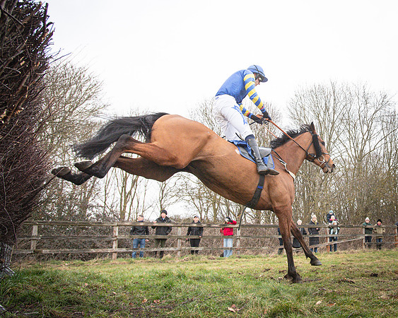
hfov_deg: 49.4
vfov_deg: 43.8
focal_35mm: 34
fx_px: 395
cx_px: 335
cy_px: 147
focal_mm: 20
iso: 2000
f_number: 6.3
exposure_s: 1/1600
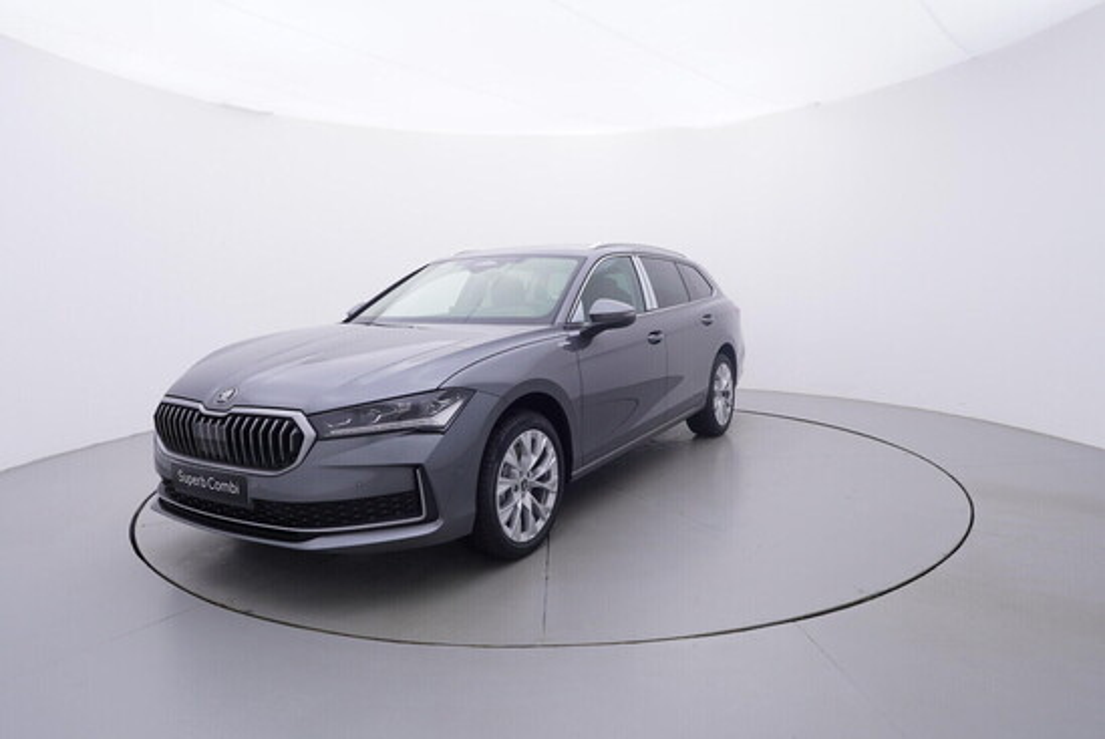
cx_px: 552
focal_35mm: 22
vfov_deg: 56.2
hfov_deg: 77.3
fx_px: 691
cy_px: 370
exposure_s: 1/80
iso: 200
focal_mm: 15
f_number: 5
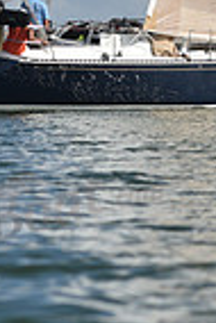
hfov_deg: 4.8
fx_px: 2559
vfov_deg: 7.2
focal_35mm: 285
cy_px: 72
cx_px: 284
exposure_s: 1/8000
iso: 320
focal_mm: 70
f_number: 3.5
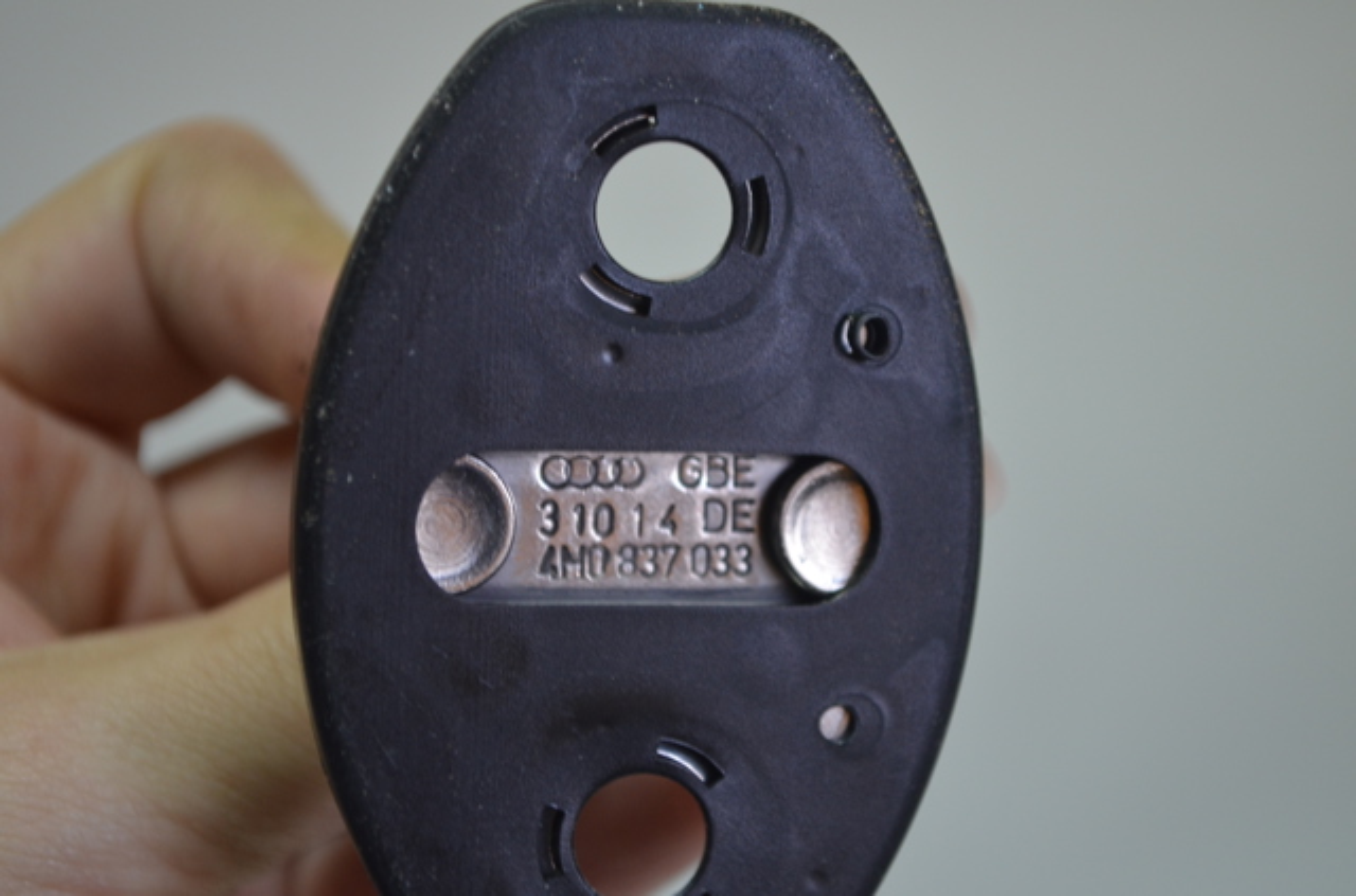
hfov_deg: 24.7
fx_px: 3099
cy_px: 448
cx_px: 678
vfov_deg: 16.5
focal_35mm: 82
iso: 800
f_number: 5.6
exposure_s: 1/60
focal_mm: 55
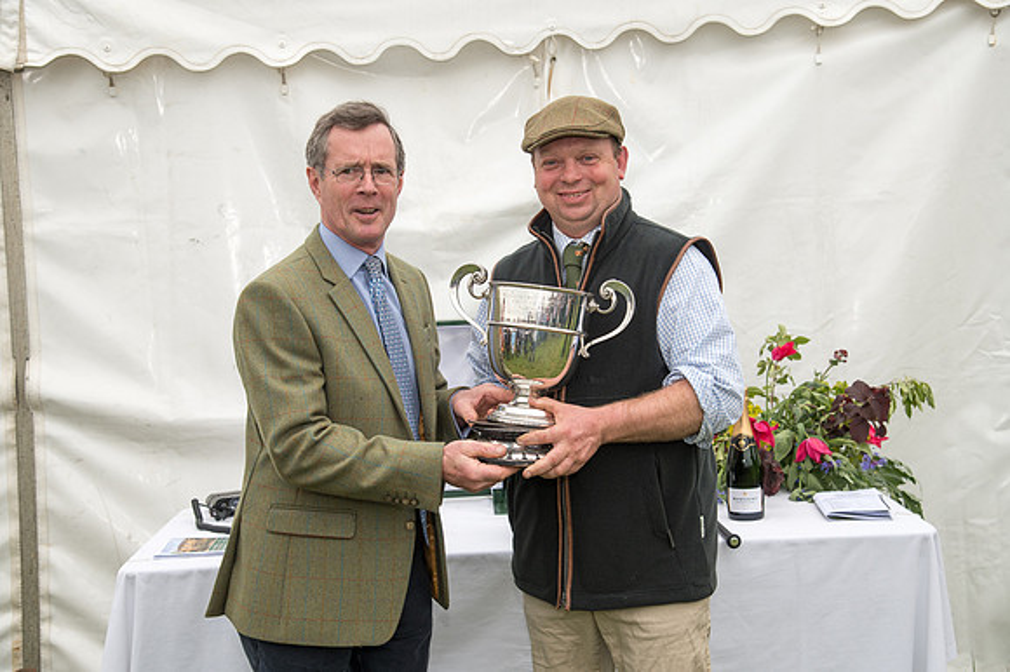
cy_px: 336
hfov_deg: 39.6
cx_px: 505
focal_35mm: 50
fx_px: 1402
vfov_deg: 27.0
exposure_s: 1/640
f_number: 5.6
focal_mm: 50
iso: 400
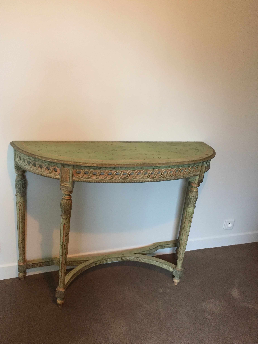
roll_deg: -5.6
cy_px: 179
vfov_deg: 58.3
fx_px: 308
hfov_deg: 45.4
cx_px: 122
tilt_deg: -20.4
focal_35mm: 31
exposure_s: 1/33
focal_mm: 4.15
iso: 320
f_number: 2.2
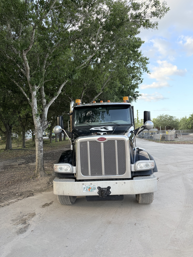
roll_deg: +0.7
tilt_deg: -1.2
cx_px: 96
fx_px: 178
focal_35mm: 24
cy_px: 128
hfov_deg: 56.8
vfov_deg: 71.6
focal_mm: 6.76
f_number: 1.78
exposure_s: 1/695
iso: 100
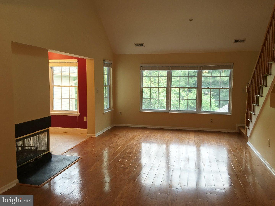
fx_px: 230
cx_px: 138
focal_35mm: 29
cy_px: 103
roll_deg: -0.9
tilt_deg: -4.7
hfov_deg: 61.7
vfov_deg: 48.2
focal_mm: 4.15
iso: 40
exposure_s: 1/40
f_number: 2.2
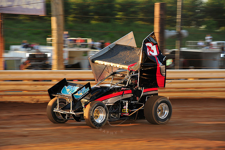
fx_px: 1062
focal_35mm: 170
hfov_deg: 12.1
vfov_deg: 8.1
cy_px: 75
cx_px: 112
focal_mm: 170
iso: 500
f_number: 7.1
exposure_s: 1/320
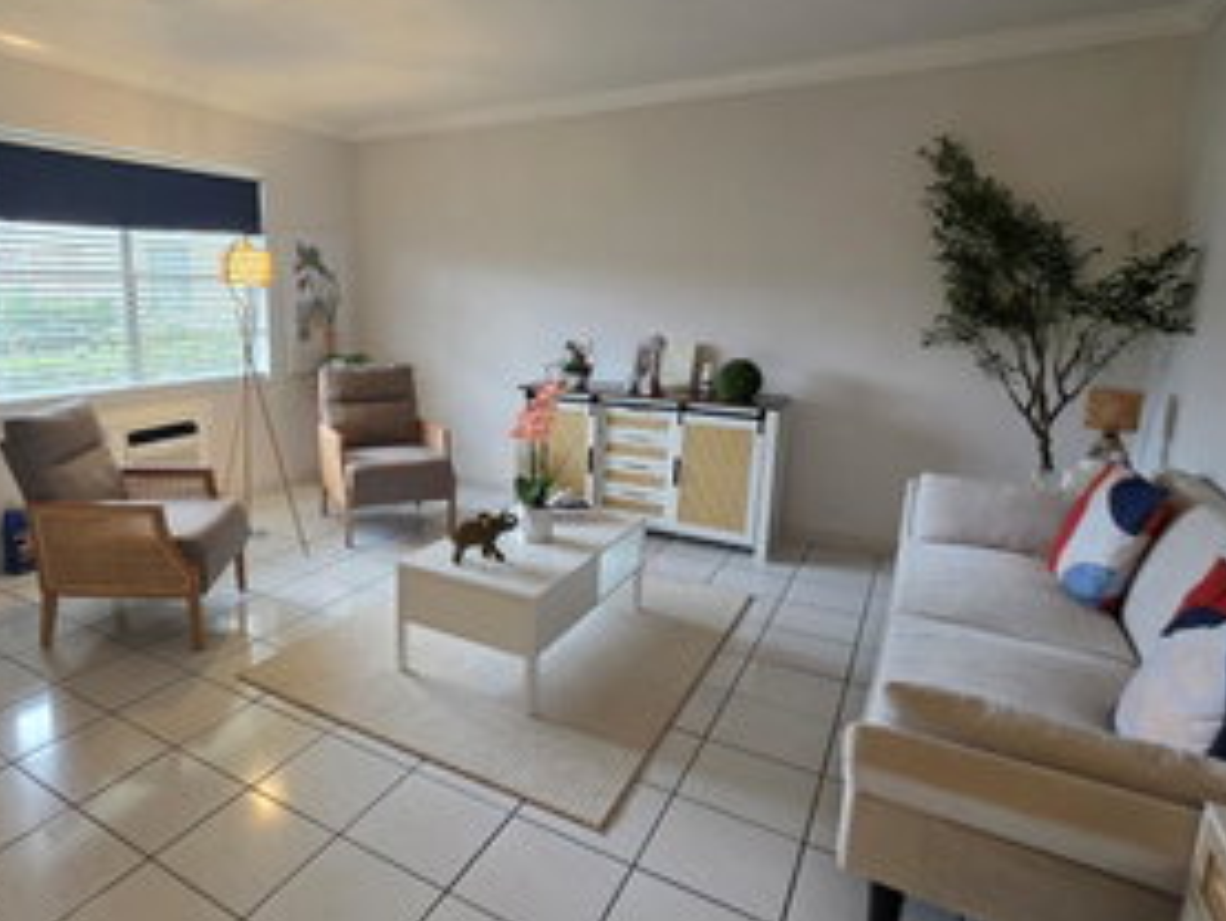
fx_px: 709
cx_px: 418
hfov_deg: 79.3
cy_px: 430
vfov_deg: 65.9
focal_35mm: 20
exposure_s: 1/120
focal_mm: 2.2
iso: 250
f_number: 1.9
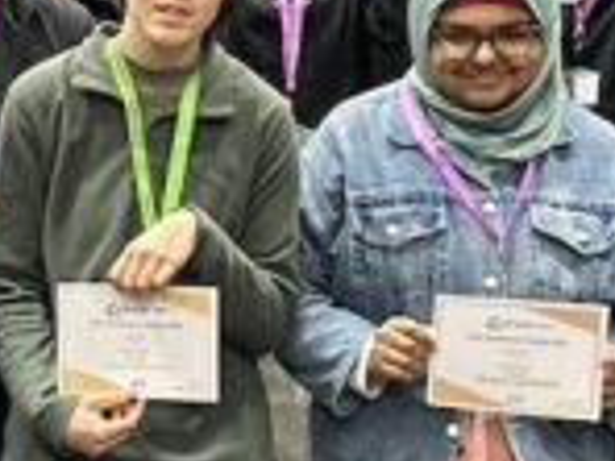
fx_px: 2310
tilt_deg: -6.0
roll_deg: +0.8
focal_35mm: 130
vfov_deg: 11.4
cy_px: 125
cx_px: -183
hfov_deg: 14.5
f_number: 1.78
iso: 640
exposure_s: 1/50
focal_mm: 6.86
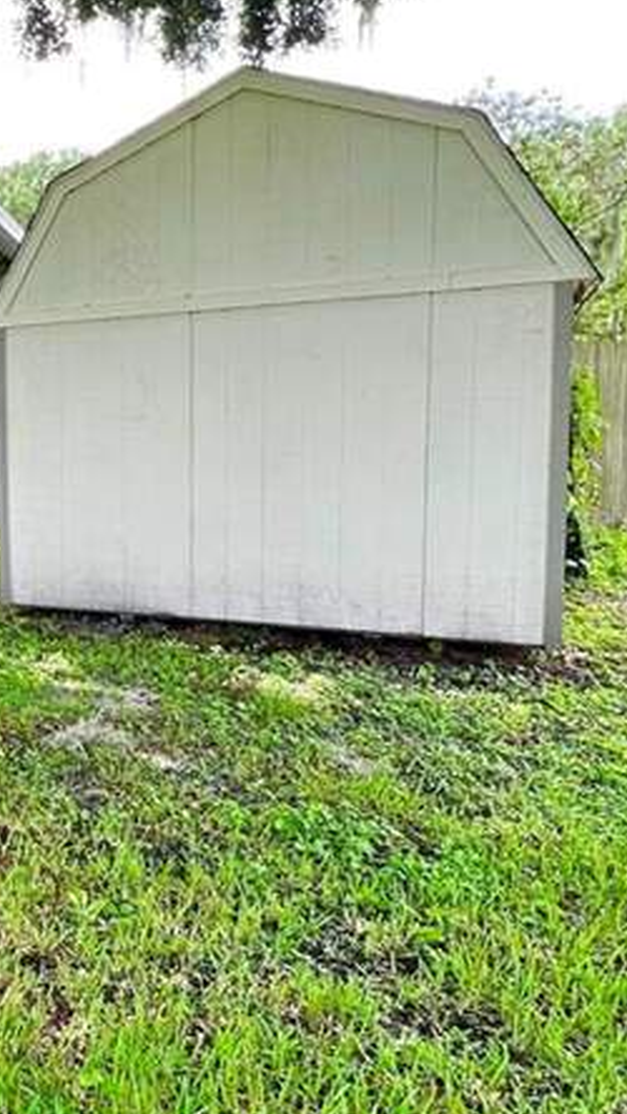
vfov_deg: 58.0
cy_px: 517
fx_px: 1004
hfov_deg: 26.5
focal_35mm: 34
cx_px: -281
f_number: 1.8
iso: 32
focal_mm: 1.57
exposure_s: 1/235
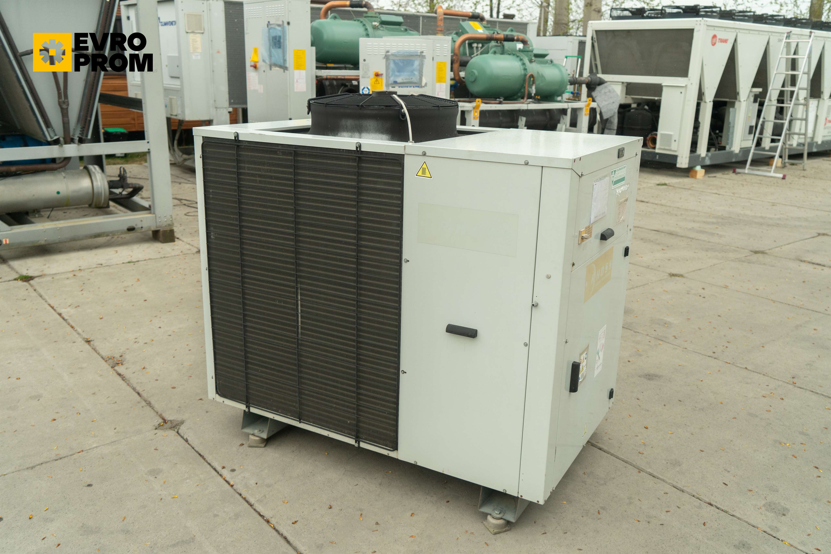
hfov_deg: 61.9
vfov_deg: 43.6
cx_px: 416
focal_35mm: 30
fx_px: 692
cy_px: 277
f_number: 4
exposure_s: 1/1000
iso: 500
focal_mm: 30
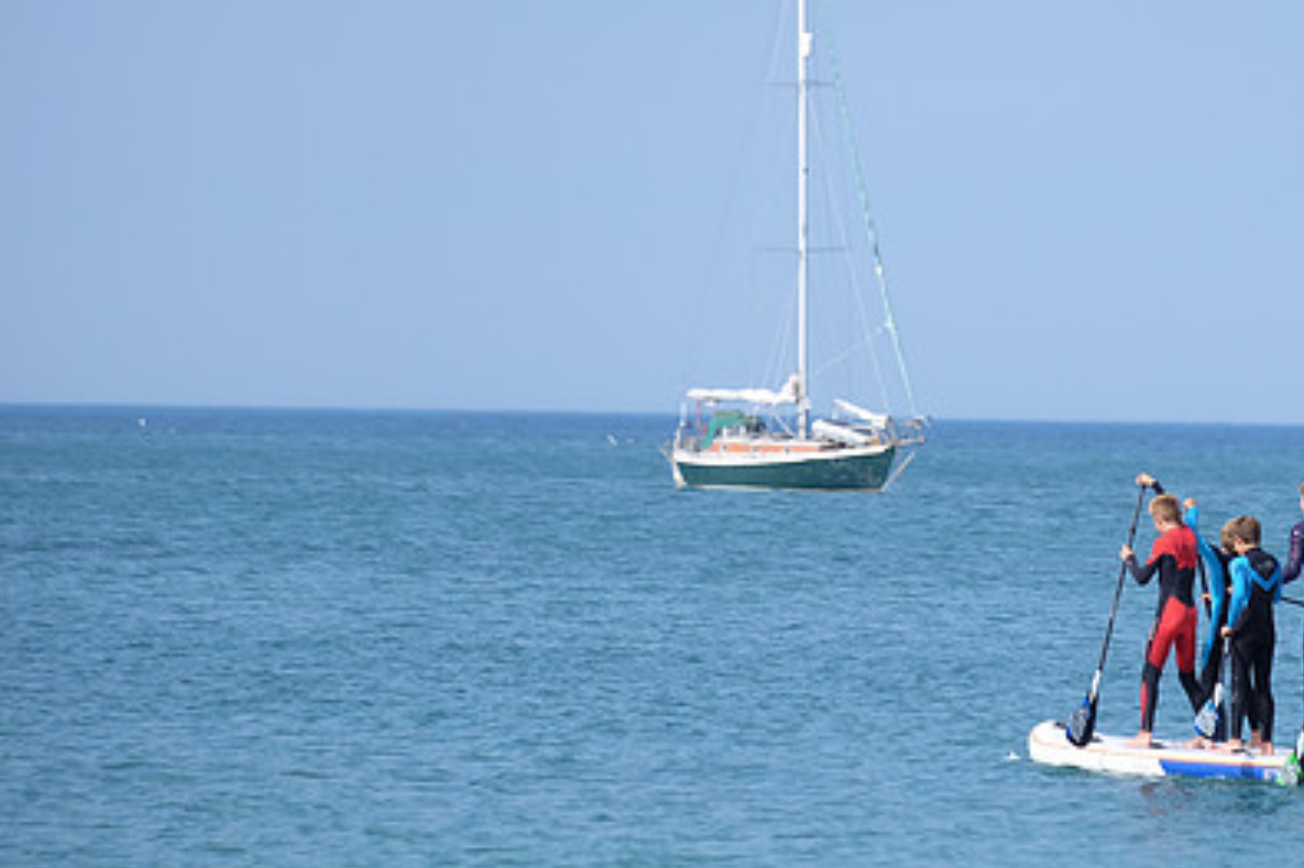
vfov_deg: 3.1
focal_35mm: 441
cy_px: 266
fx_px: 15967
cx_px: 905
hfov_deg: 4.7
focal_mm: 200
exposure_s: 1/640
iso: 200
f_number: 5.6
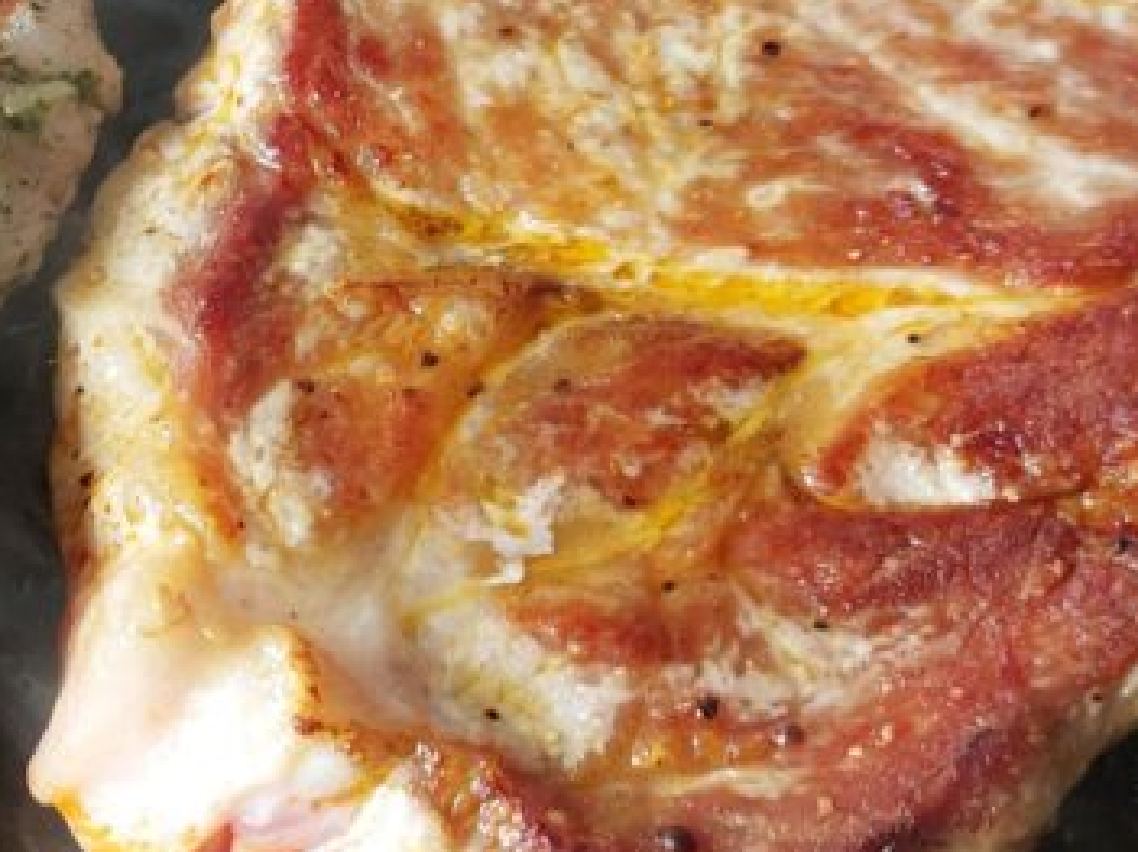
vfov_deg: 20.2
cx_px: -13
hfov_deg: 25.3
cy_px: 392
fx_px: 2399
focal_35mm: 73
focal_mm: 5.23
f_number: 1.8
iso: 200
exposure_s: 1/50
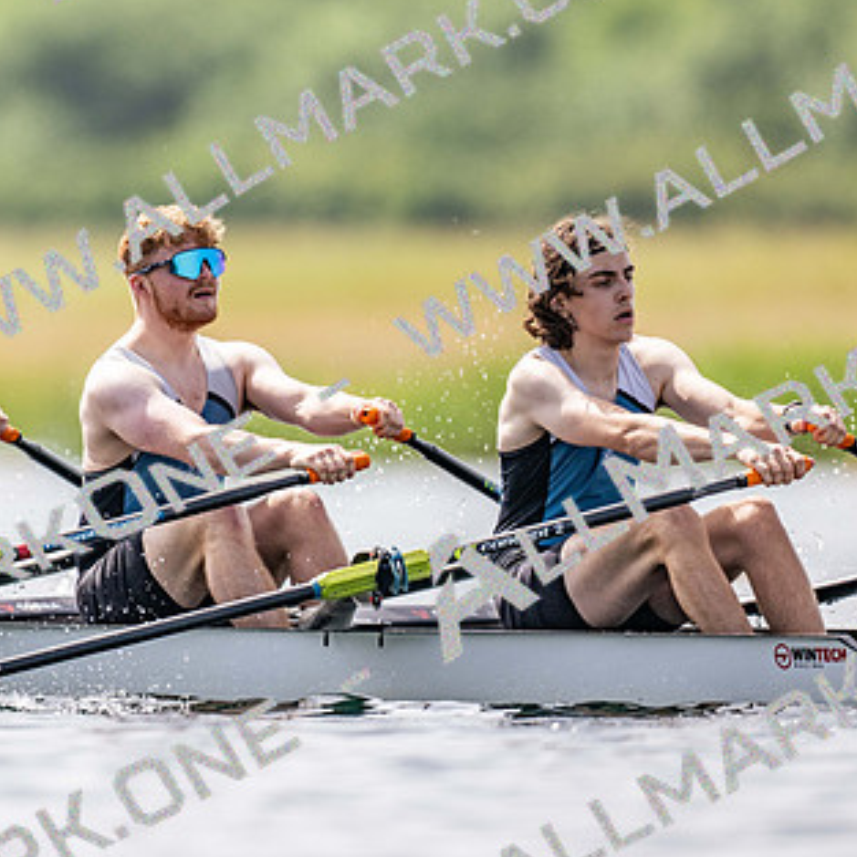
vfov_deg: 1.9
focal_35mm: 945
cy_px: 404
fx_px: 26469
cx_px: 194
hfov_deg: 1.9
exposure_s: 1/2500
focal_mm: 600
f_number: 4
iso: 200
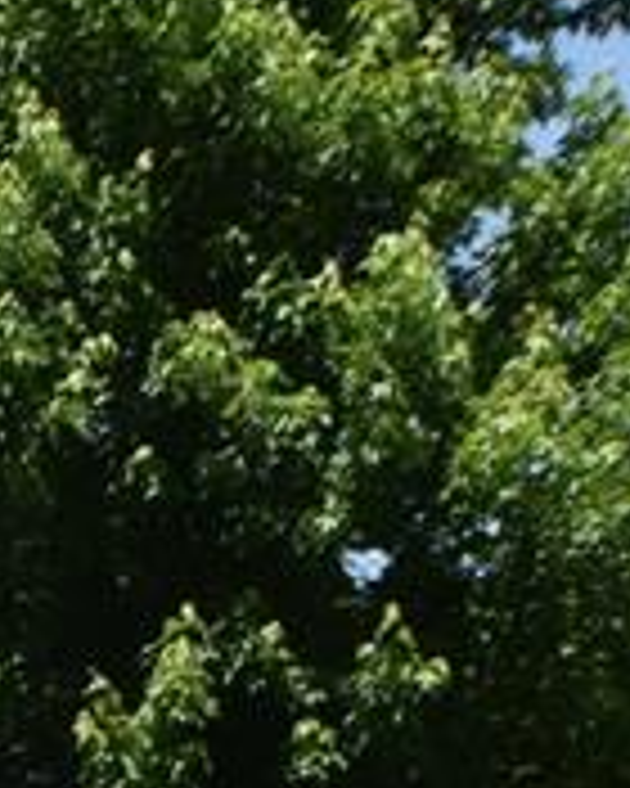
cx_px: -945
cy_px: 1463
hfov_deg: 6.6
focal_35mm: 223
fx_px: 5192
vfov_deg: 8.3
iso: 100
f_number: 9
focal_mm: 27
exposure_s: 1/200
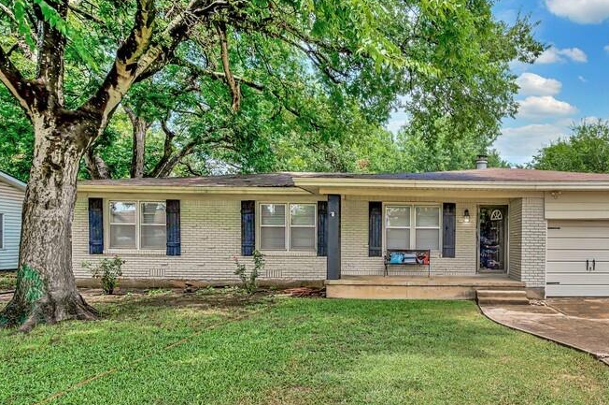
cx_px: 420
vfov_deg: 56.5
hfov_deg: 75.4
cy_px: 249
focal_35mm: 22
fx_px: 372
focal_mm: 14
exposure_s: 1/500
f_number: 8
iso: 160
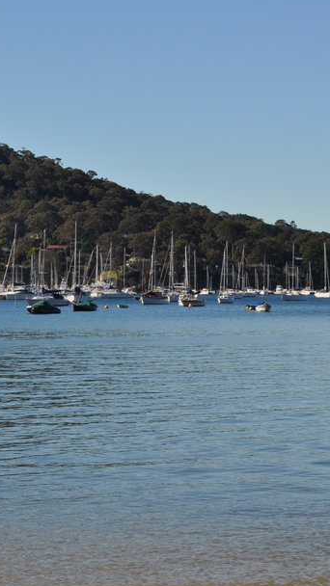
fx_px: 2207
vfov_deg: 15.1
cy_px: 309
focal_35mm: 142
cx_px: 426
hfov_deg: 8.4
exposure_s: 1/400
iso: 200
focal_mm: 55
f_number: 10
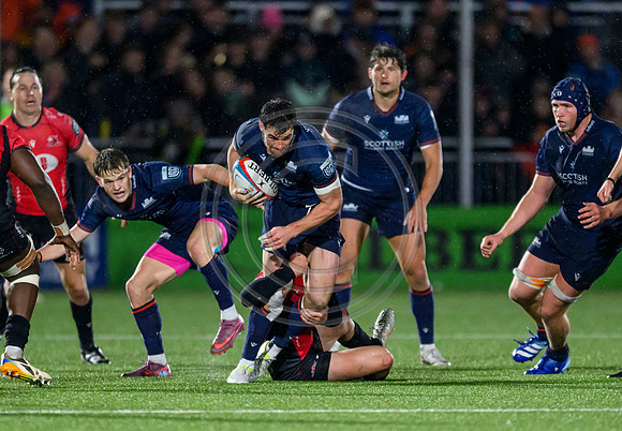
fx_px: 14410
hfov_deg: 2.5
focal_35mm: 824
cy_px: 256
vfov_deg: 1.7
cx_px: 276
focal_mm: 560
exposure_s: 1/1250
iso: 8000
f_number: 4
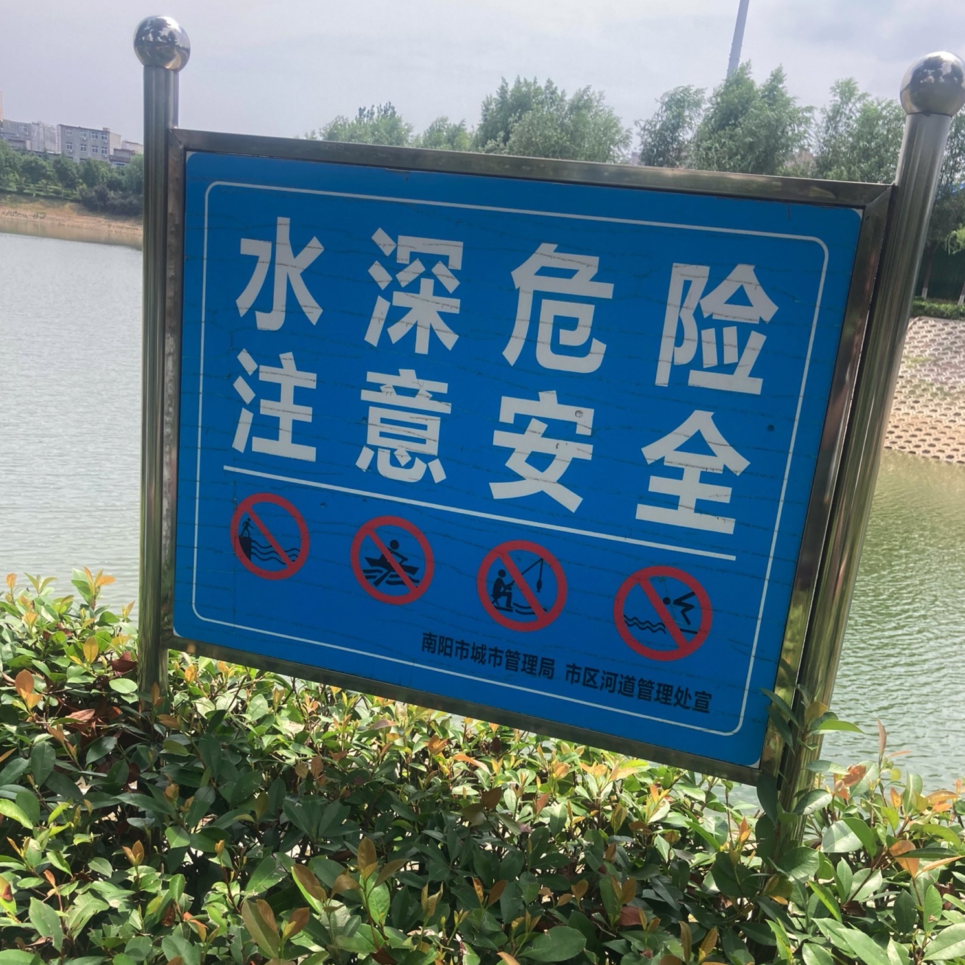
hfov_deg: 48.4
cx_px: 489
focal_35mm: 34
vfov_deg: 48.0
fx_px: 1072
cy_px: 598
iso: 20
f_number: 1.8
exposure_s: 1/774
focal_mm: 3.99
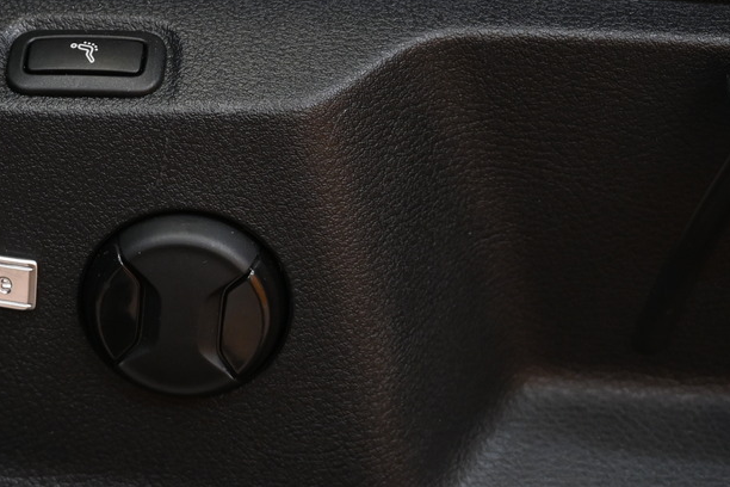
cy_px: 187
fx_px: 2014
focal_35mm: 99
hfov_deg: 20.1
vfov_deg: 13.8
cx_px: 58
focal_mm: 25
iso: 720
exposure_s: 1/40
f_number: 4.2
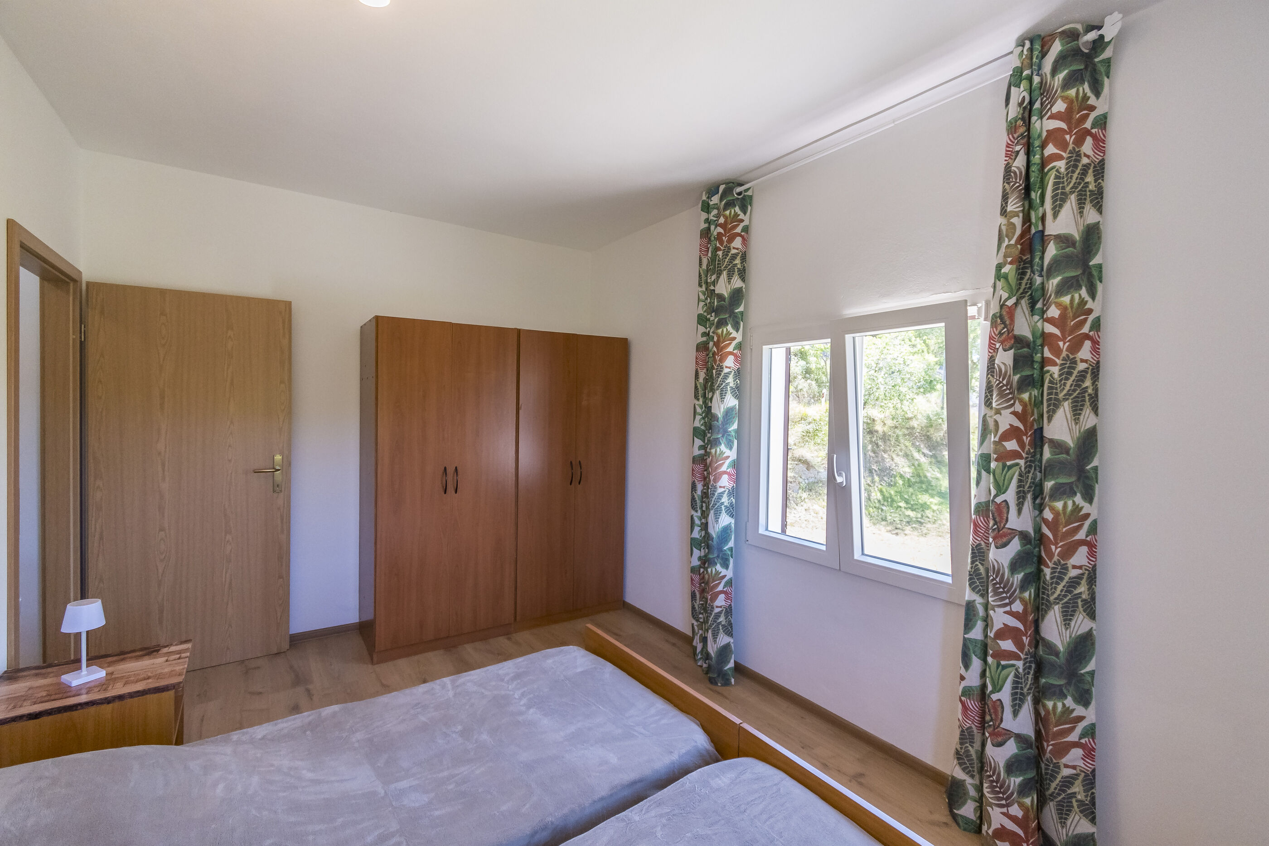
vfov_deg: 77.3
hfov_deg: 100.4
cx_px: 634
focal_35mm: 15
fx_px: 529
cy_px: 423
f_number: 4.5
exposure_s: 1/250
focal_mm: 10
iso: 800
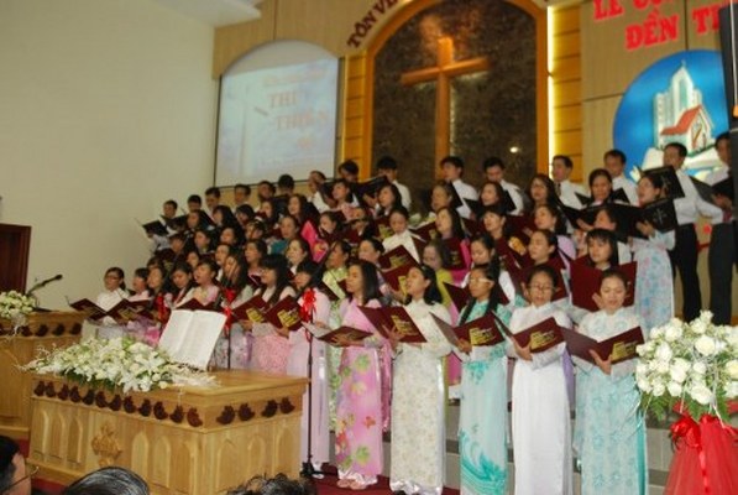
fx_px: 677
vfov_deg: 40.1
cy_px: 248
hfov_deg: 57.2
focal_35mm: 33
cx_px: 369
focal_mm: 22
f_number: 5
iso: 400
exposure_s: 1/60
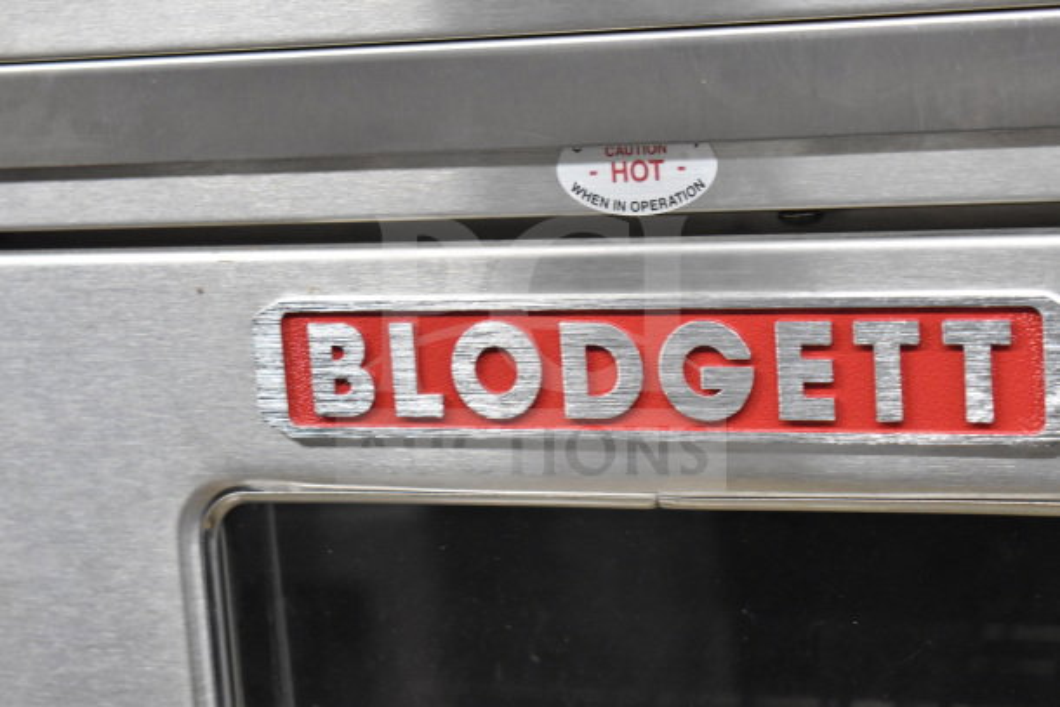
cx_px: 530
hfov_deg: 24.6
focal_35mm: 82
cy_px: 354
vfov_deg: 16.6
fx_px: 2430
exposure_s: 1/100
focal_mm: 55
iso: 4000
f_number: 5.6
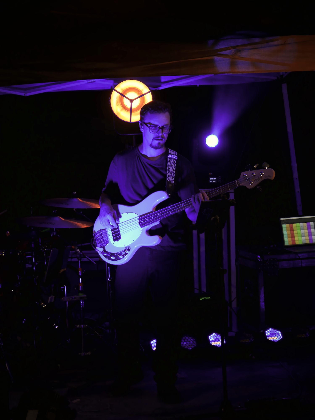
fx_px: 1335
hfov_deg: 13.5
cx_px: 158
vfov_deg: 17.9
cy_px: 210
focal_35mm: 110
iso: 640
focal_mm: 55
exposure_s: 1/125
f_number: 5.6
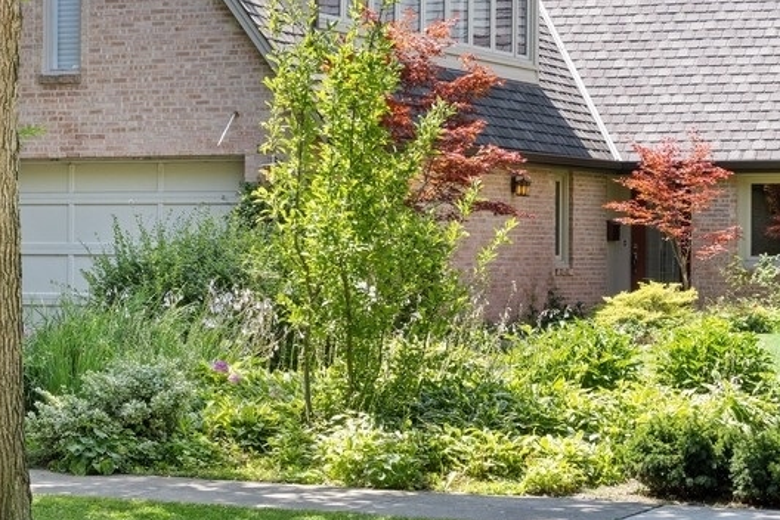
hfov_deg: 19.6
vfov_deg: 13.1
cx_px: 415
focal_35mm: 104
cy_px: 154
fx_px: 2253
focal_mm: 61
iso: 200
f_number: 9.5
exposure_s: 1/90
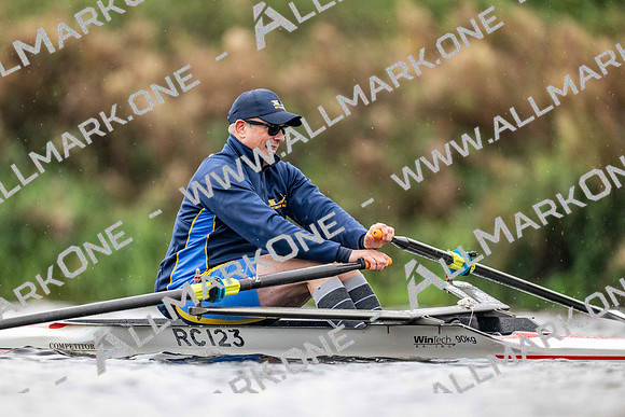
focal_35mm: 600
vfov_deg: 2.3
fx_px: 10419
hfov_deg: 3.4
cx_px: 312
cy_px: 208
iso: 5000
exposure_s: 1/2500
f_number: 4
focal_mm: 600
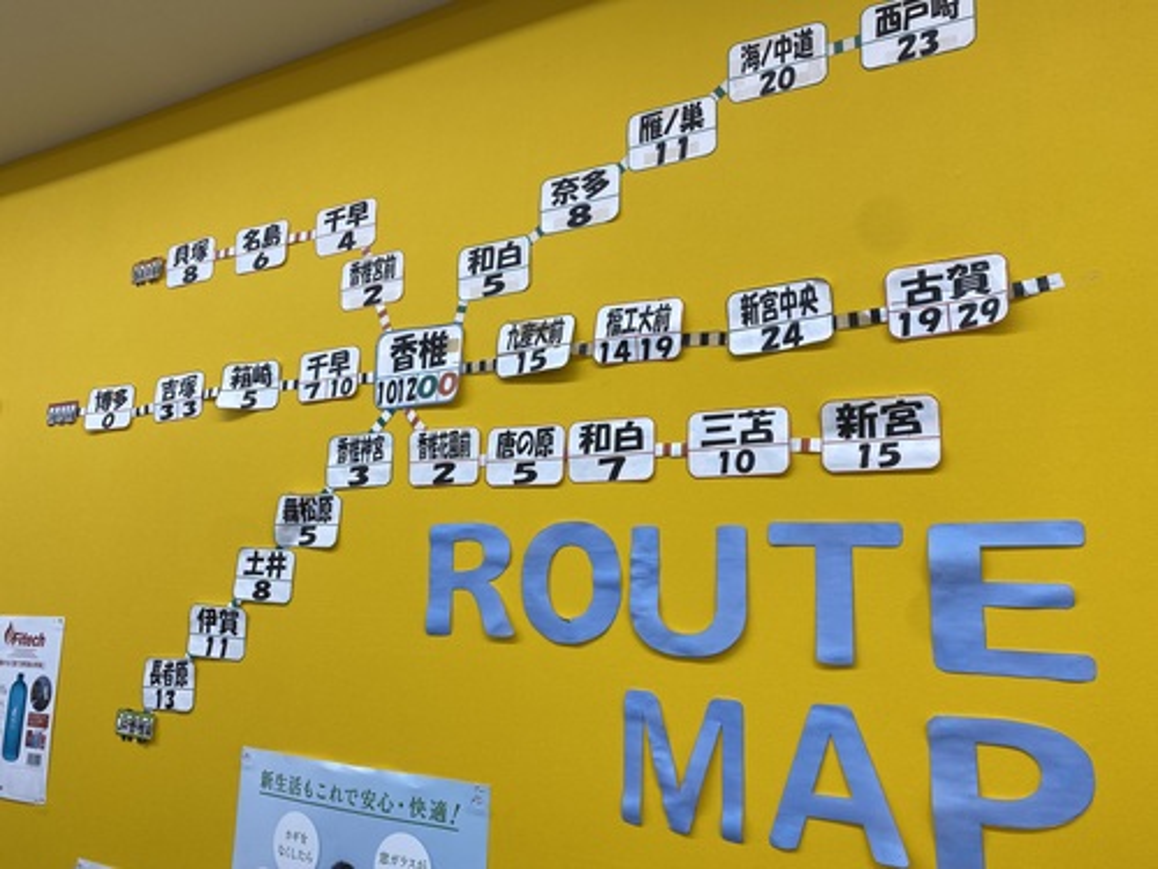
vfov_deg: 53.1
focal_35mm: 26
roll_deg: -0.9
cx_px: 579
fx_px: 870
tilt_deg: +10.3
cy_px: 434
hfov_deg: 67.3
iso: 32
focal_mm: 4.25
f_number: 1.8
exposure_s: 1/121
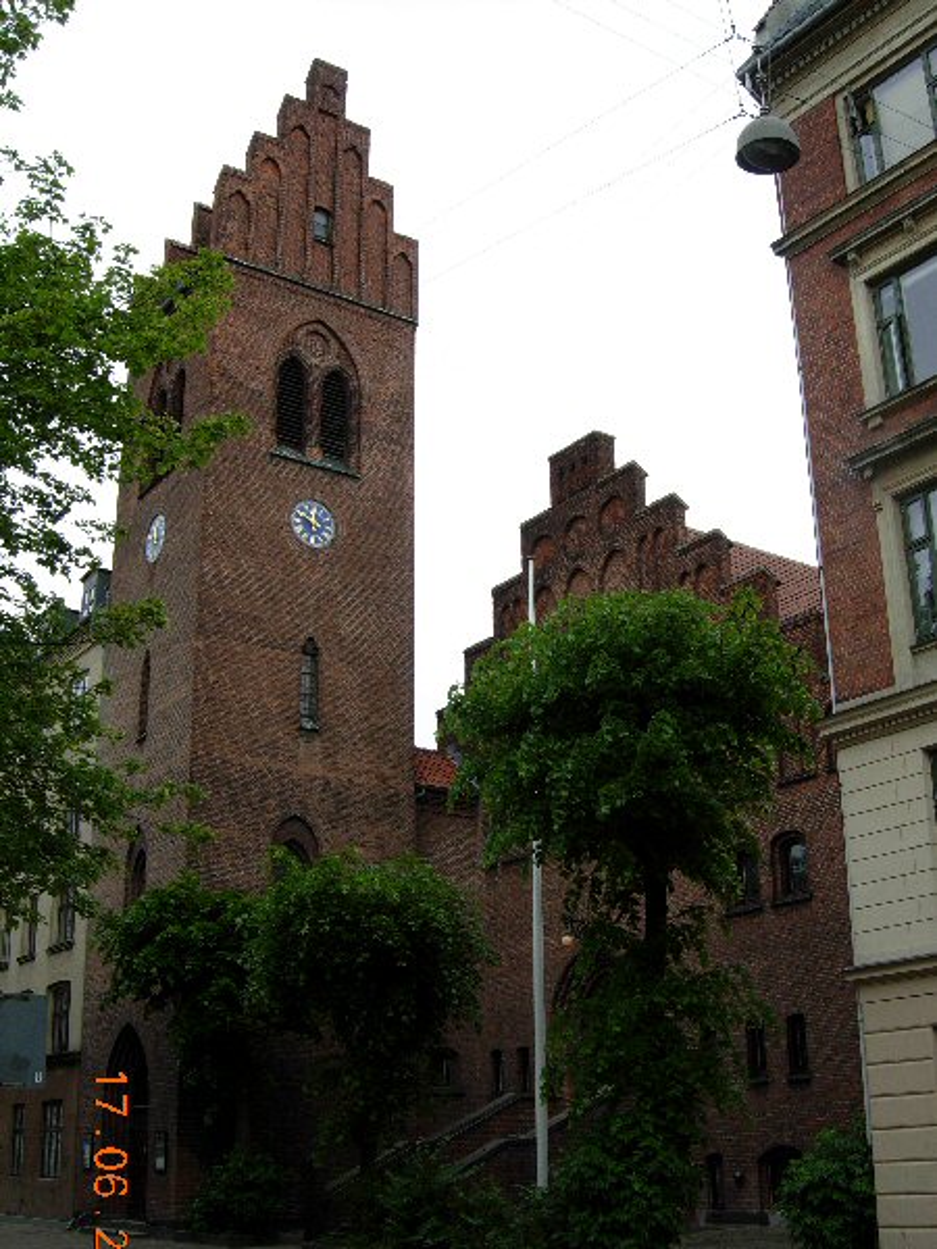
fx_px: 1299
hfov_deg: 39.7
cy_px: 624
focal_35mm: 36
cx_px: 468
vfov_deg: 51.4
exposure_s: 1/287
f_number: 4.8
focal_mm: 7.5
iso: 50
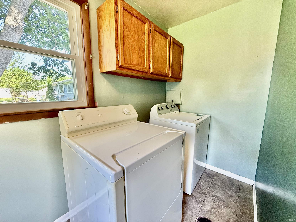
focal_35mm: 14
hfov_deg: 102.1
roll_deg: +0.0
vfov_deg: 85.7
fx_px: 120
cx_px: 148
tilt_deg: -7.0
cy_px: 111
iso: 320
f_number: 2.2
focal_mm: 2.22
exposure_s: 1/60
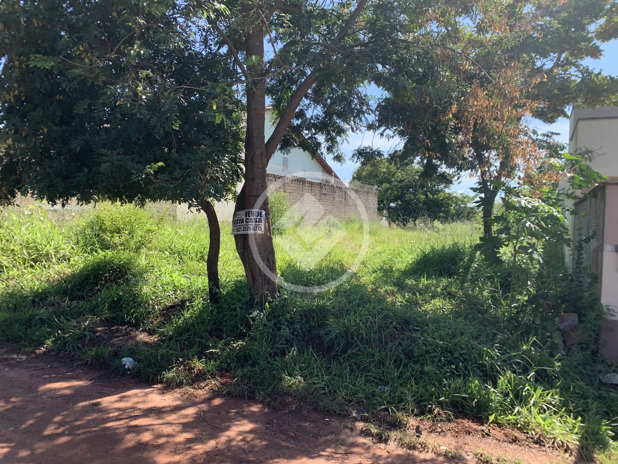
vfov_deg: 53.1
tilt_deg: -1.4
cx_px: 309
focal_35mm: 26
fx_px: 464
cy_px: 232
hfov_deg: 67.3
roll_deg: -1.8
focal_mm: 4.25
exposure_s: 1/620
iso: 25
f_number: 1.8
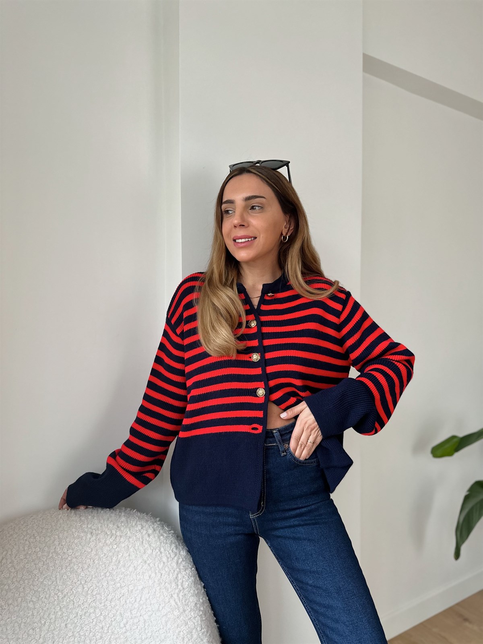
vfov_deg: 71.6
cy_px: 322
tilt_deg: -0.7
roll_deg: -0.1
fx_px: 446
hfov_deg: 56.8
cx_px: 242
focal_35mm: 24
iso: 250
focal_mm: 6.86
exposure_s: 1/75
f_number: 1.78
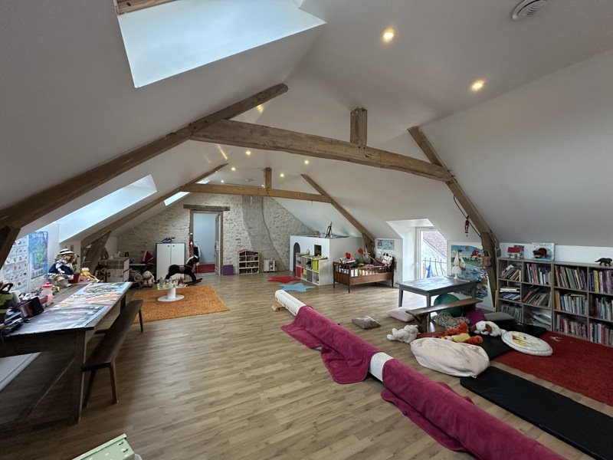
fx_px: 248
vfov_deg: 85.7
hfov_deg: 102.1
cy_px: 230
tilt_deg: +1.8
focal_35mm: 14
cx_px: 306
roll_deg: -0.5
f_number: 2.2
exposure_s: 1/50
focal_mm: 2.22
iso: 250
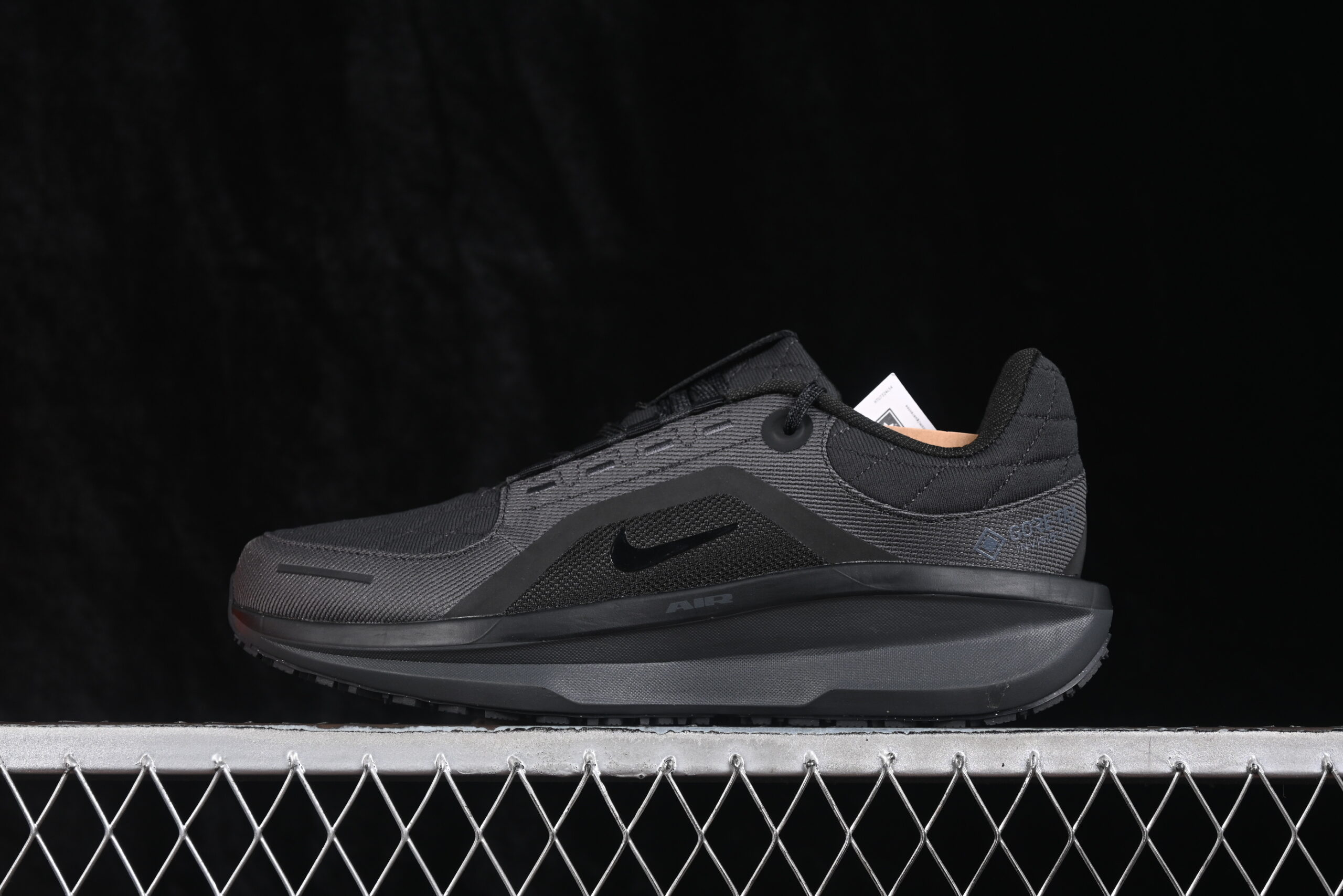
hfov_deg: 27.0
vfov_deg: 18.2
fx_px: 2798
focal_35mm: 75
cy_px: 448
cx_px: 672
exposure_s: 1/60
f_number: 6.3
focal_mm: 50
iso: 160
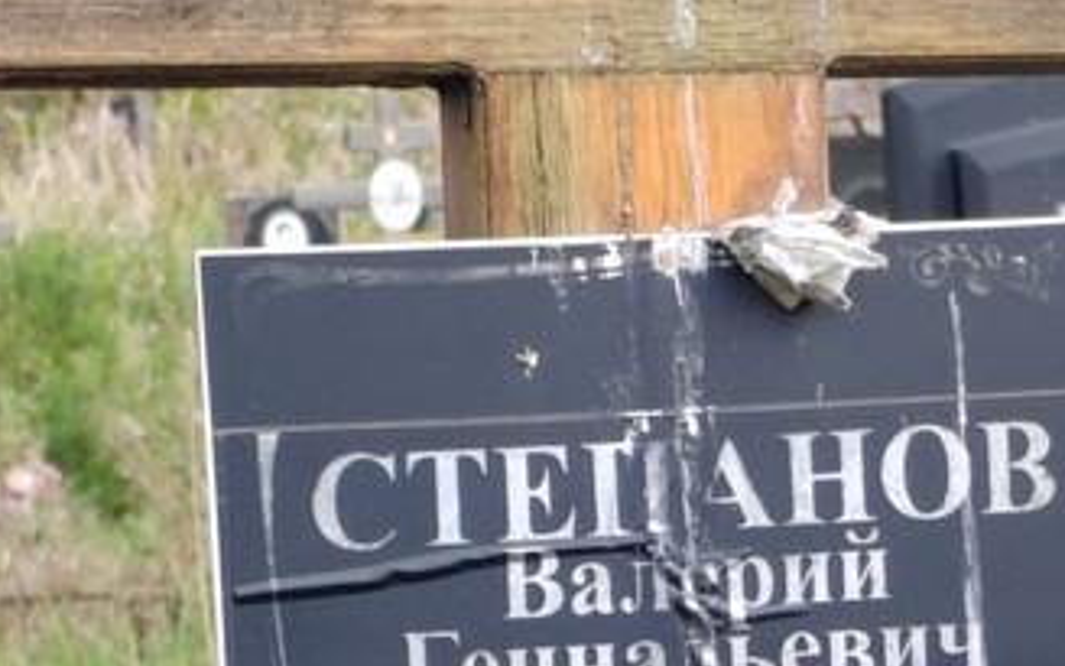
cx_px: 815
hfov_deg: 10.1
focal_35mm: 207
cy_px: 812
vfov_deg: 6.3
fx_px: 6008
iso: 100
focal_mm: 5.52
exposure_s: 1/240
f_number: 1.9
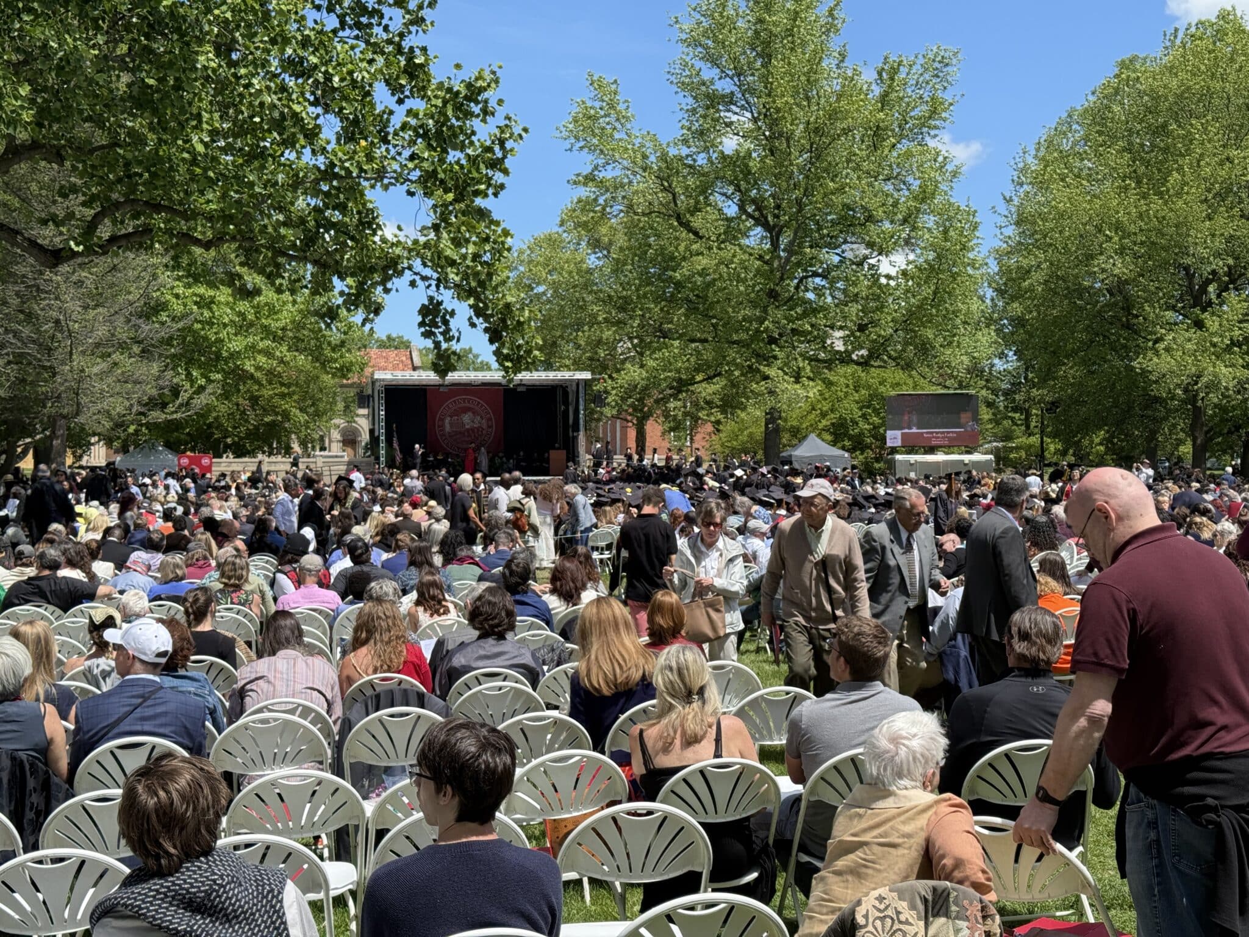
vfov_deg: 30.3
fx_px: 1732
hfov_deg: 39.7
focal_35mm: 48
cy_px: 468
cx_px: 624
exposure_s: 1/2976
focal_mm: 6.76
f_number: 1.78
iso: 64
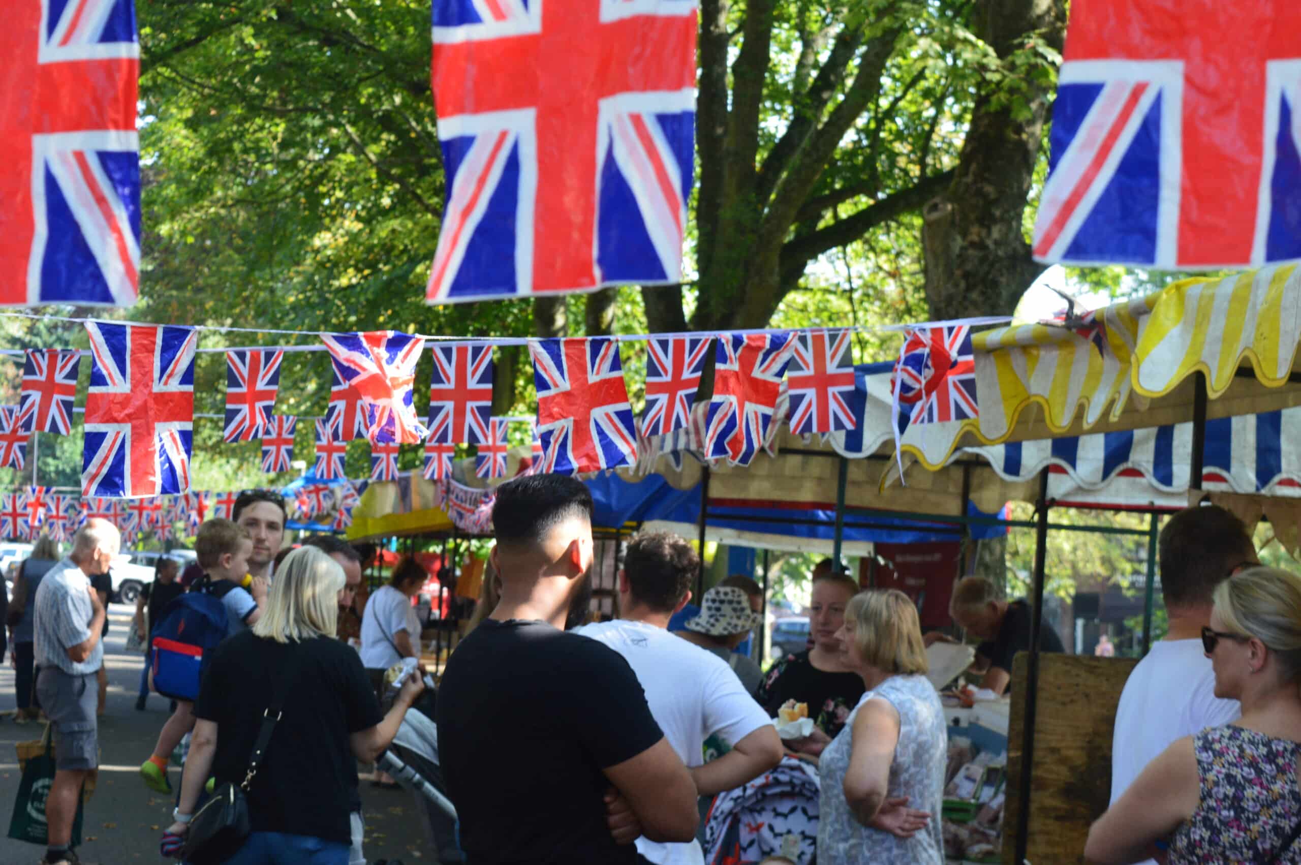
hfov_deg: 24.6
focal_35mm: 82
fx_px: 2979
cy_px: 432
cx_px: 650
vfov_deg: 16.5
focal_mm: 55
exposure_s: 1/60
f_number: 8
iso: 400
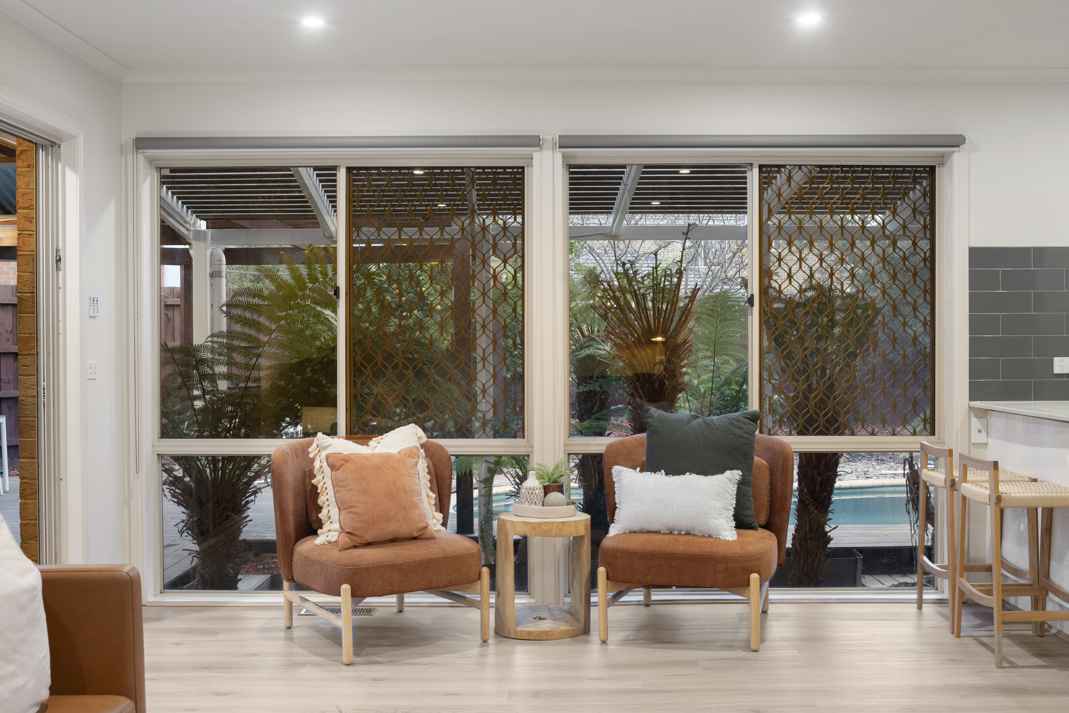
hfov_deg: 51.9
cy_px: 356
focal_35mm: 37
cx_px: 534
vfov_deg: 35.9
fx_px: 1099
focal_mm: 37
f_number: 8
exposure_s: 1/4
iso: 250
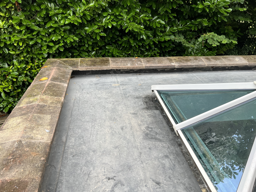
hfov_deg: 67.3
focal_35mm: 26
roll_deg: -0.8
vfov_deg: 53.1
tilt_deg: -27.4
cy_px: 96
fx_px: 192
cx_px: 128
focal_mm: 5.7
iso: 50
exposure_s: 1/814
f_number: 1.5
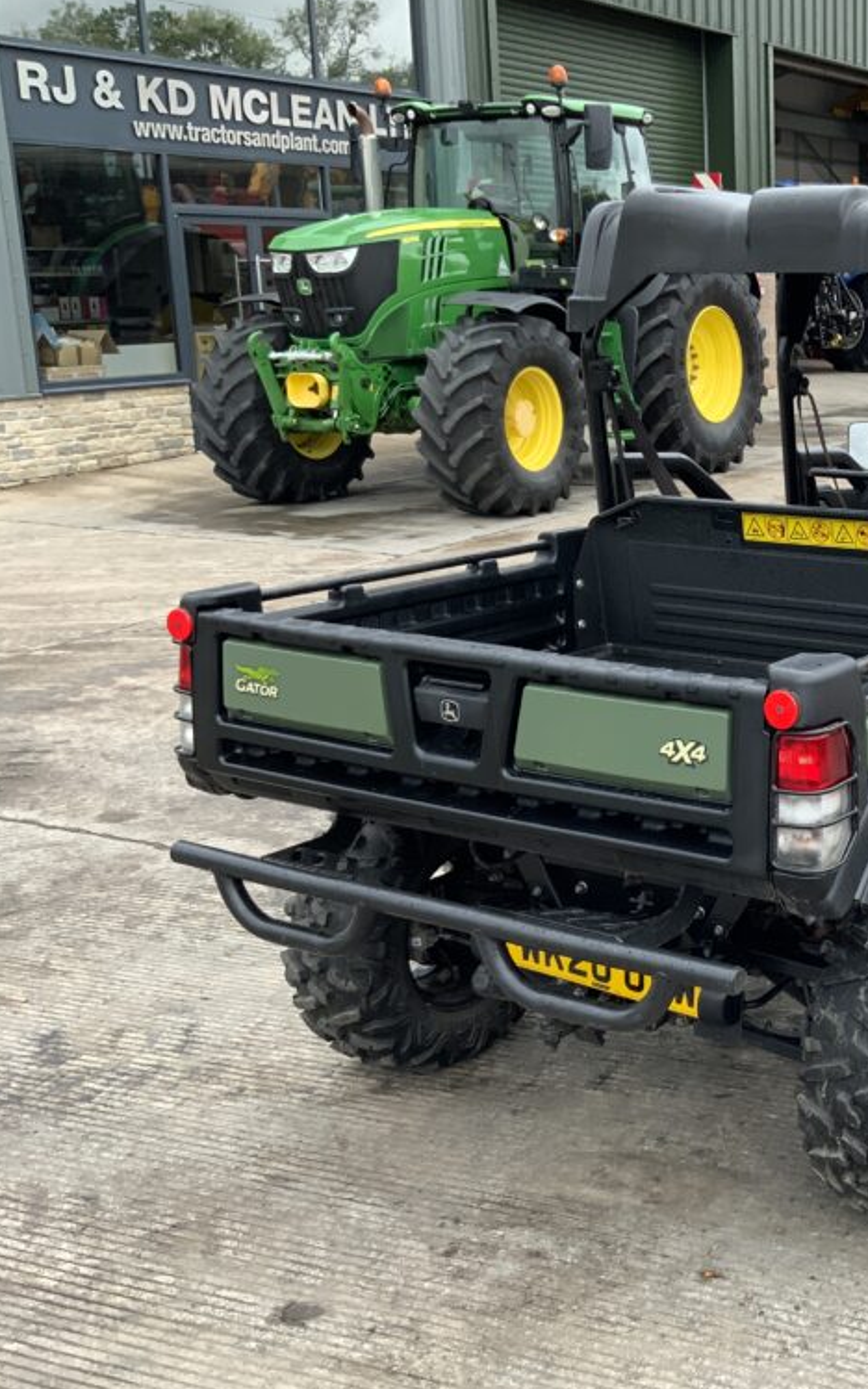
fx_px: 1590
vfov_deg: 47.2
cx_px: 911
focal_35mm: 42
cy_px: 690
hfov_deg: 28.3
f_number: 1.8
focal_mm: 3
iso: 16
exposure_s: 1/307
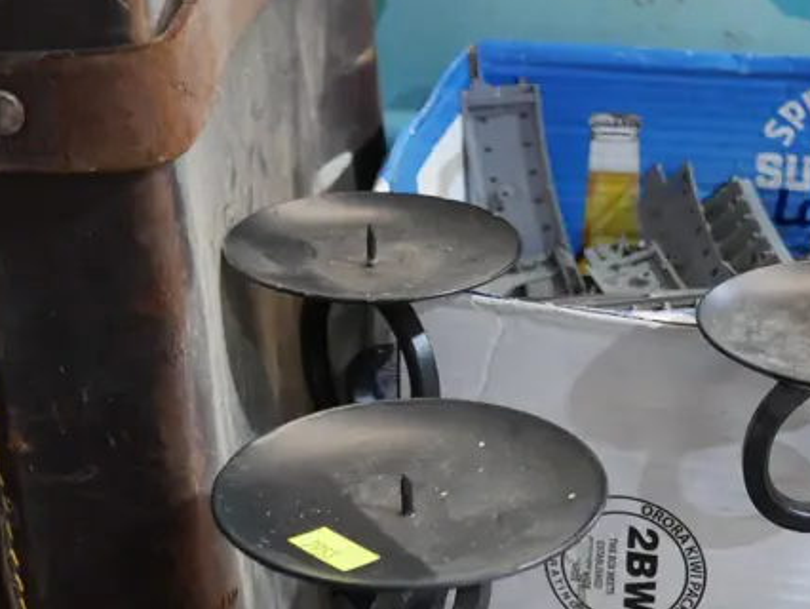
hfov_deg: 25.1
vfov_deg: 18.9
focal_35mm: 77
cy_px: 503
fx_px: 1803
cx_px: 591
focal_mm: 16
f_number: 3.6
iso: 1600
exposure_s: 1/60
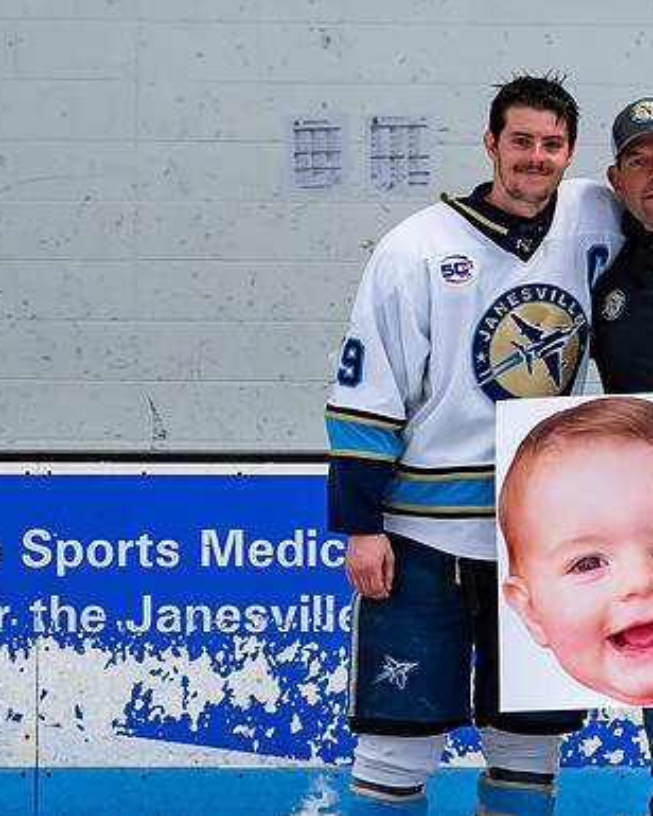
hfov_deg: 10.2
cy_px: 407
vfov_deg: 12.8
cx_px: 592
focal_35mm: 151
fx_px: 3648
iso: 500
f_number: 4.5
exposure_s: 1/250
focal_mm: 48
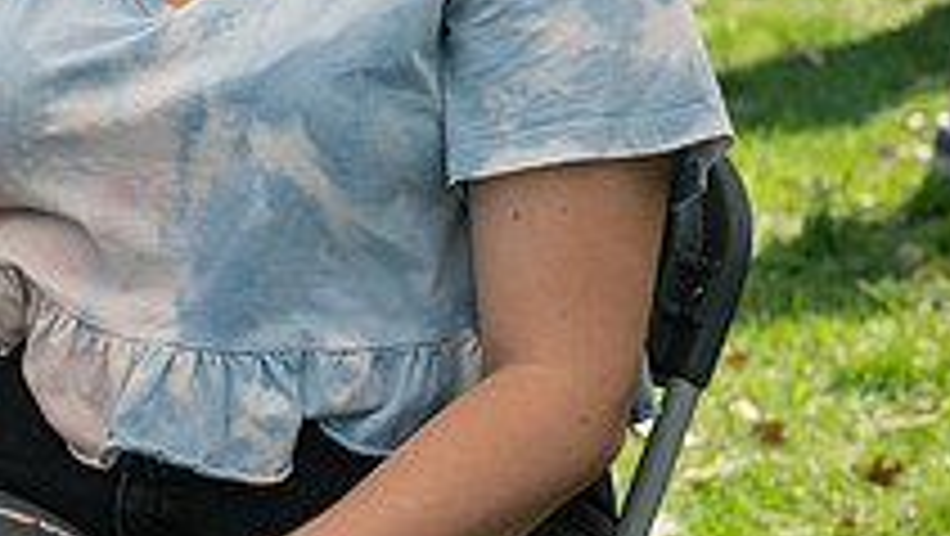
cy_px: 16
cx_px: -216
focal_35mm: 167
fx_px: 4209
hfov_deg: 12.5
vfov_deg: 7.3
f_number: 5
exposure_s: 1/400
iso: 160
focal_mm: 58
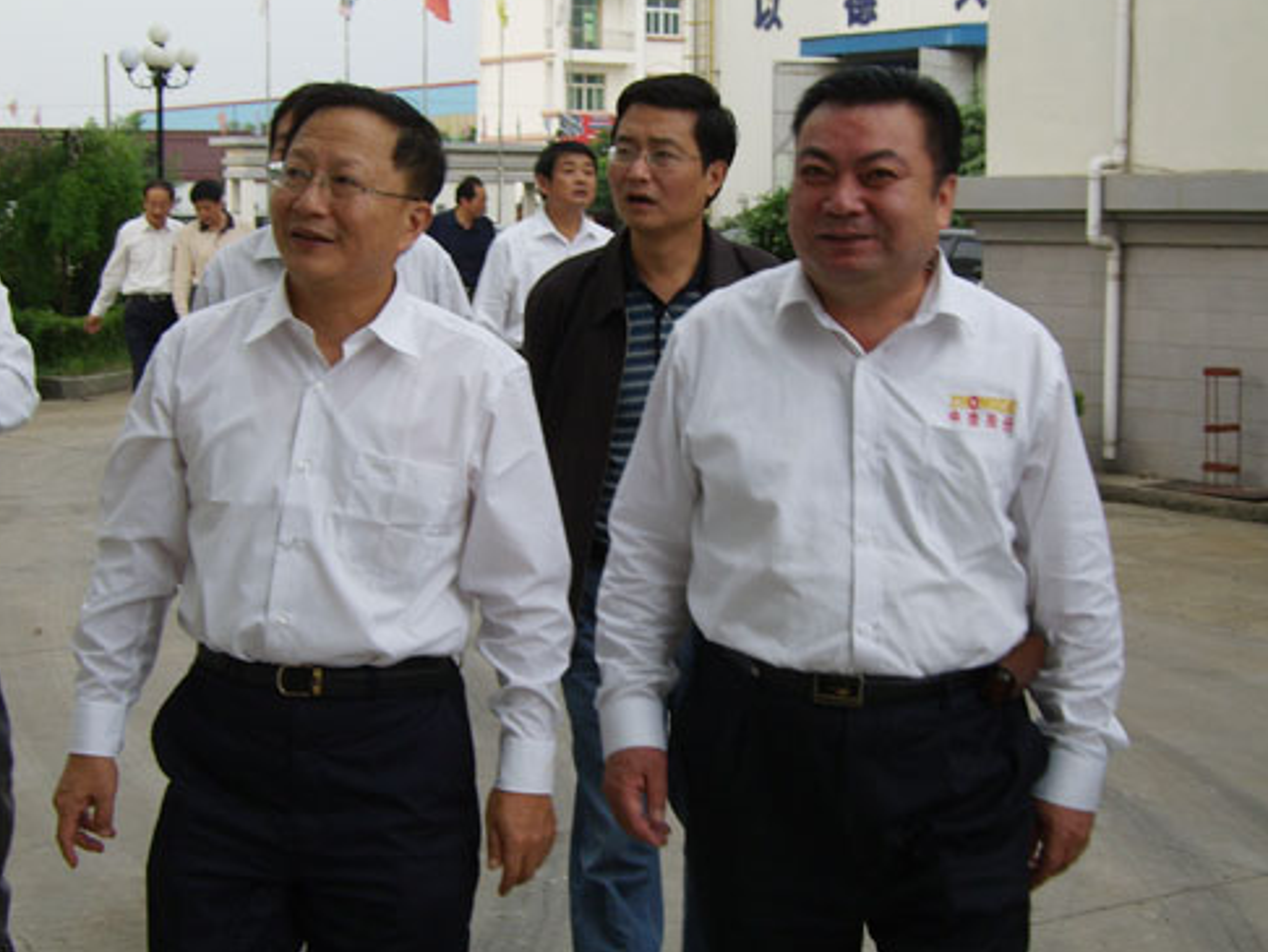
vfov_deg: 20.5
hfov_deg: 27.0
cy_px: 468
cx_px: 631
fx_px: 2639
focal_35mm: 72
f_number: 7
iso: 50
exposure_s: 1/100
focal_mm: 14.5
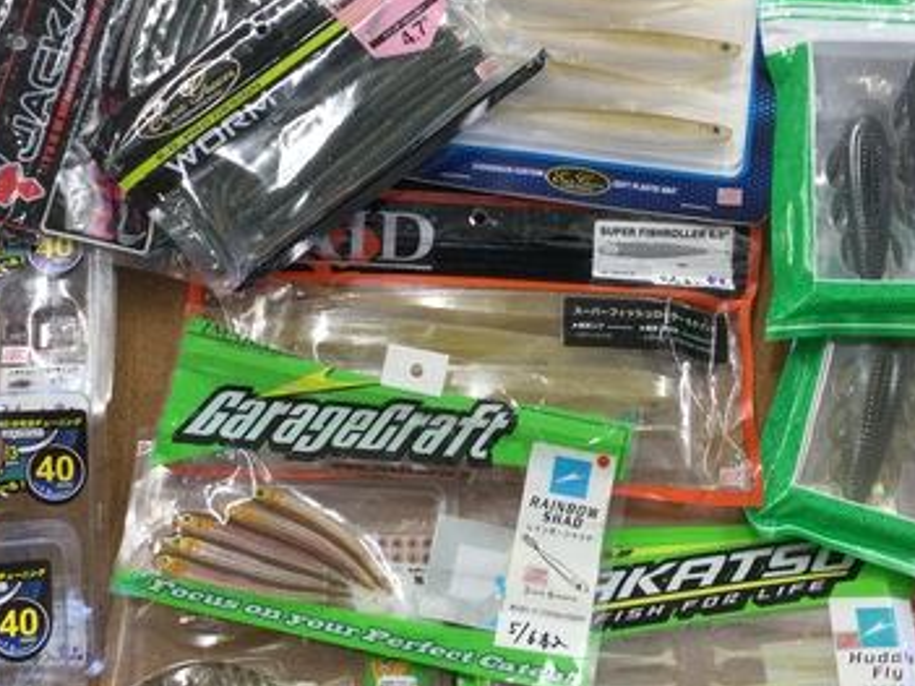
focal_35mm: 53
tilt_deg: -72.4
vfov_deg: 27.5
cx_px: 495
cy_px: 316
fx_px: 1400
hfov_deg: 36.2
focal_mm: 3.3
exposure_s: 1/30
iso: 40
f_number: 2.4
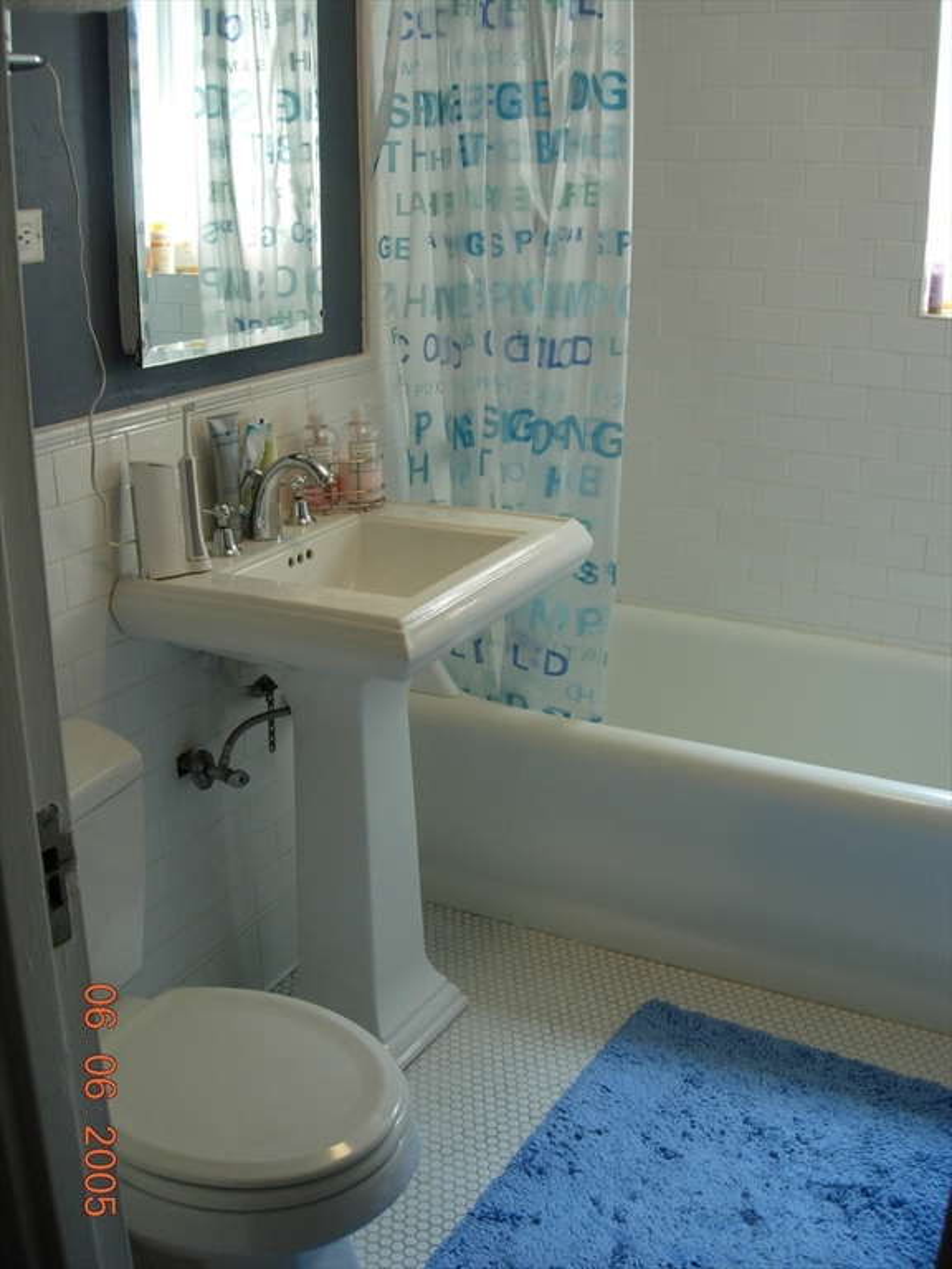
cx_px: 476
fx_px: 1393
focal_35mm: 38
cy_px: 634
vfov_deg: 49.0
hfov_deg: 37.7
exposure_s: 1/31
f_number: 2.8
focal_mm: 7.8
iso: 64
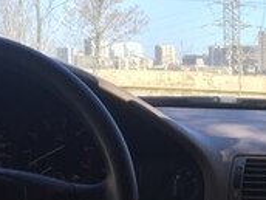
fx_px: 853
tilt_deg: -13.6
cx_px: 303
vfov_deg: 12.8
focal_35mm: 111
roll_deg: -2.5
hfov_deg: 17.1
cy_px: 284
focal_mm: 4.15
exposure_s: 1/488
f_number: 2.2
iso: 32
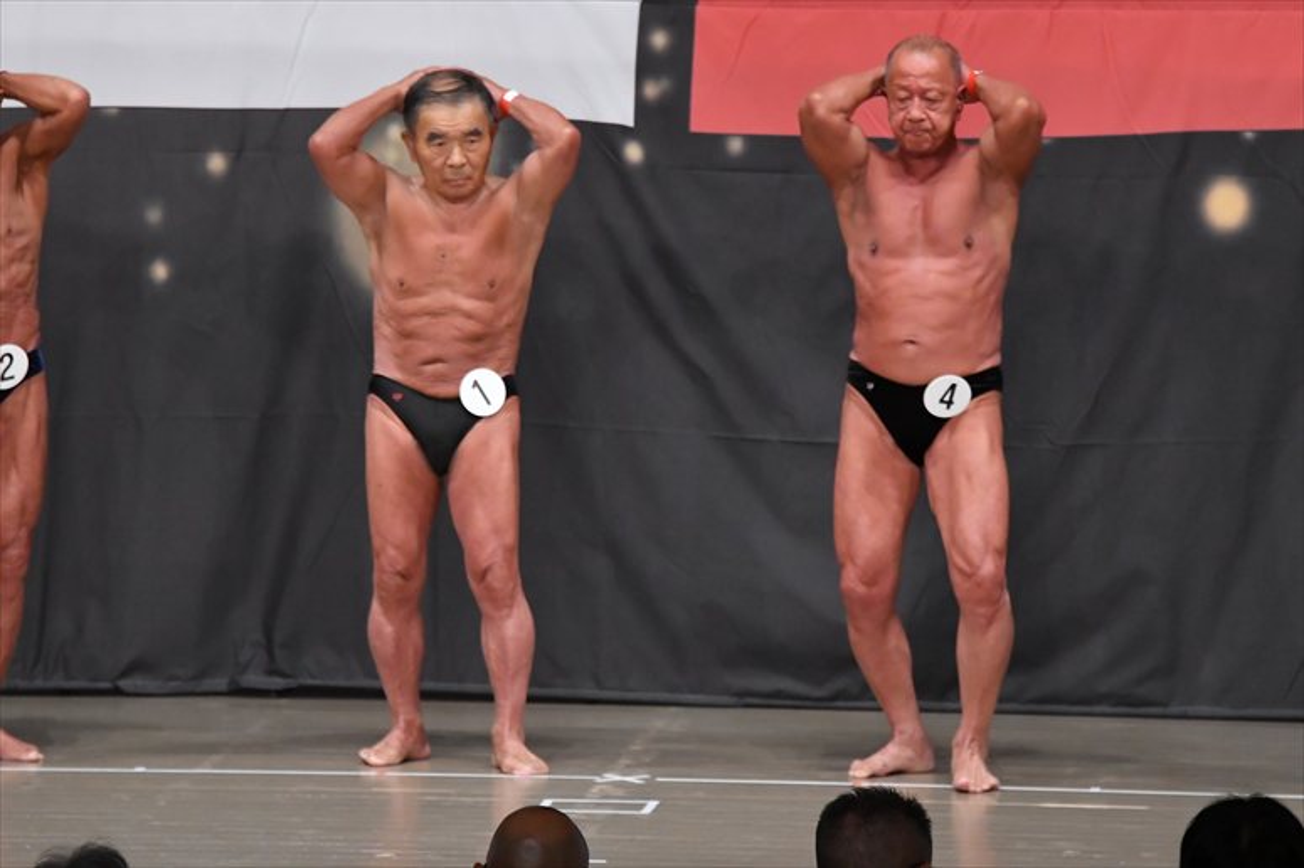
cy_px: 434
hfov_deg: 8.1
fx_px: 9232
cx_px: 652
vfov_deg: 5.4
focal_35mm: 255
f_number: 5.6
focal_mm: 170
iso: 5000
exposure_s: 1/400
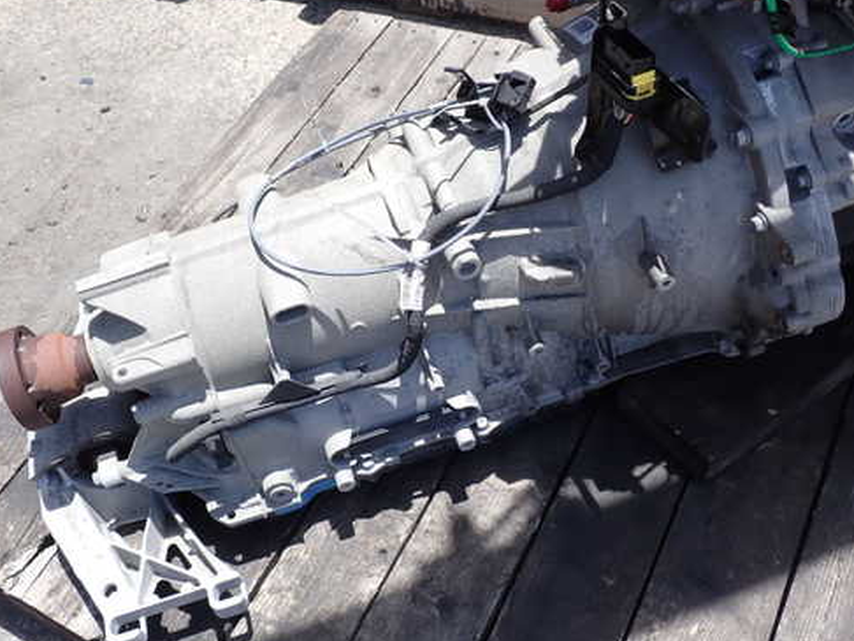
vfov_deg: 38.7
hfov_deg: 50.0
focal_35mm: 37
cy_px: 313
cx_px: 367
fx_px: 913
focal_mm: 5.4
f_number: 3.2
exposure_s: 1/500
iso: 100
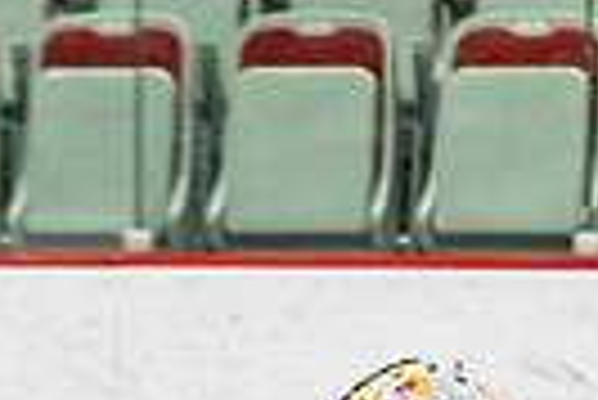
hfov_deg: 2.8
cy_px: 972
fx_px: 12439
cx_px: 573
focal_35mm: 748
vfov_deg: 1.8
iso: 400
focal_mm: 88
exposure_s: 1/640
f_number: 2.8
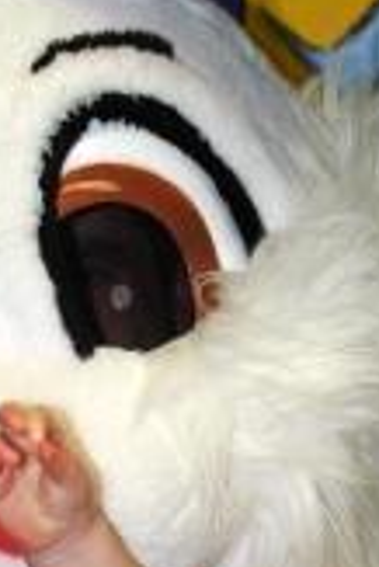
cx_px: 309
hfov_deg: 8.3
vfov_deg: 12.3
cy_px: 564
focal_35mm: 165
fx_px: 2600
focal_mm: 40
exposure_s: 1/60
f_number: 4.2
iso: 200
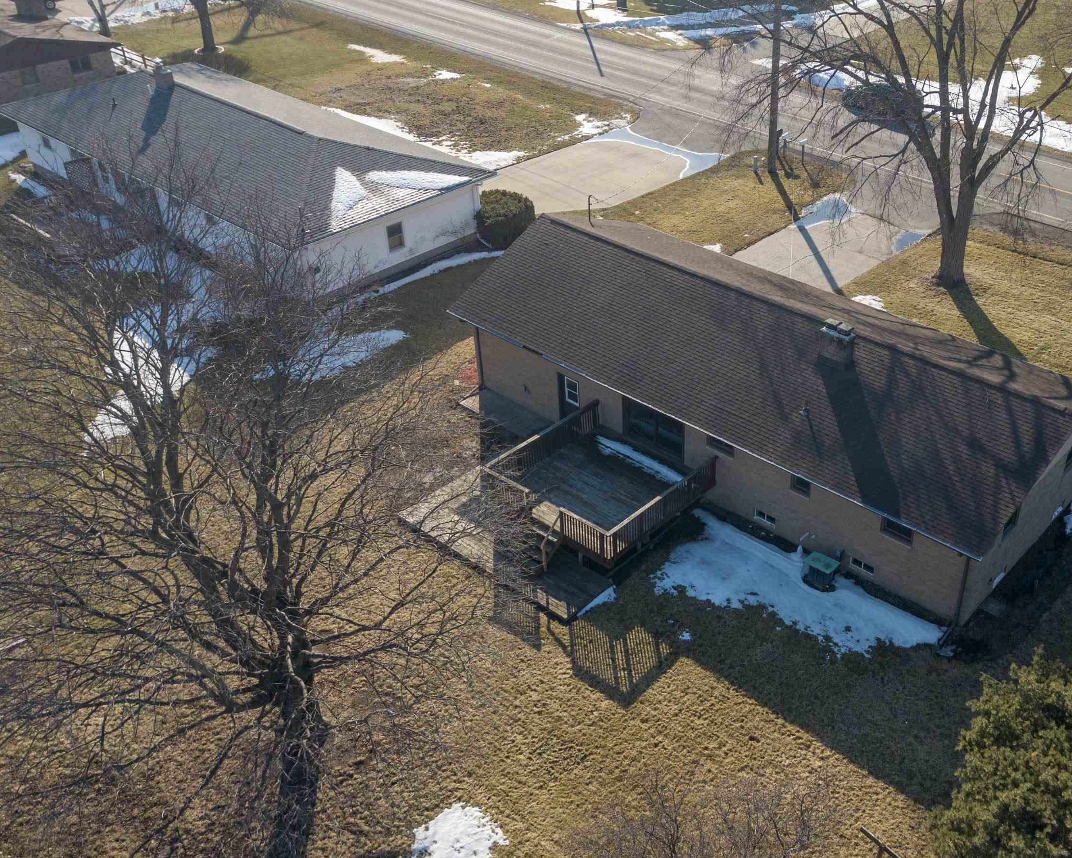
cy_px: 422
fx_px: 1110
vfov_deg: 42.2
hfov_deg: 50.6
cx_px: 714
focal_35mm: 35
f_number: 2.2
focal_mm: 4.73
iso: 100
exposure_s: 1/640
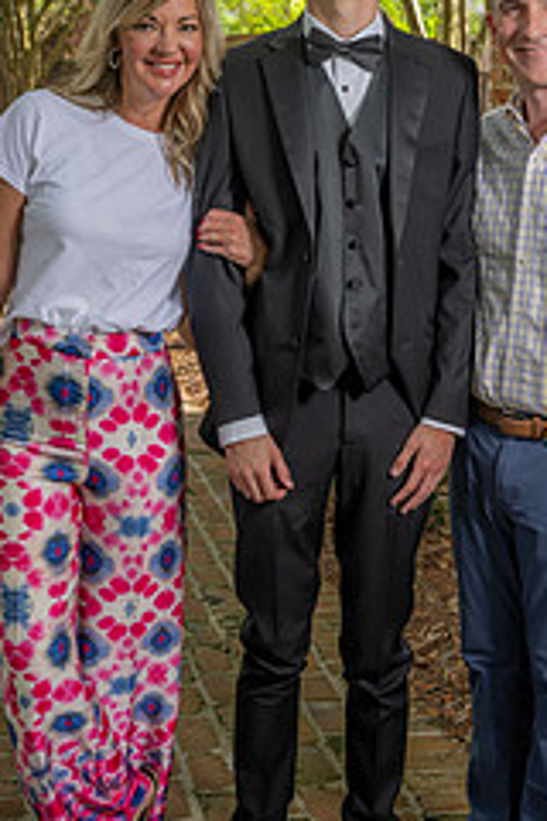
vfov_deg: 27.7
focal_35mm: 73
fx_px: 1664
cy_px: 400
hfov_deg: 18.6
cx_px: 383
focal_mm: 39
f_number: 5.6
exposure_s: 1/160
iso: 100
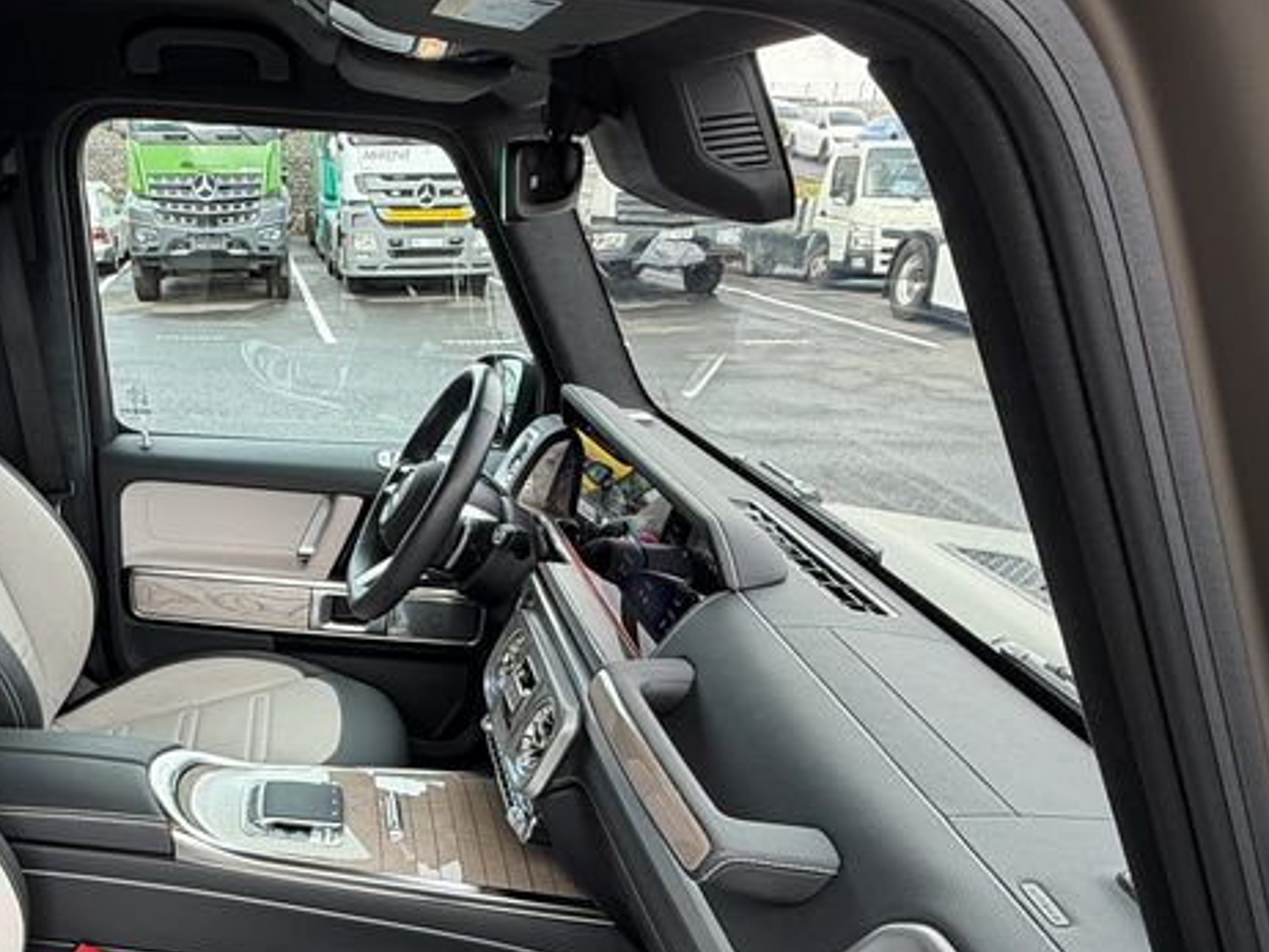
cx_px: 354
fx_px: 1137
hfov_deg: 56.1
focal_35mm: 31
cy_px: 807
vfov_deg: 42.7
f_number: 2.2
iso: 50
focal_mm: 2.22
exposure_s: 1/121
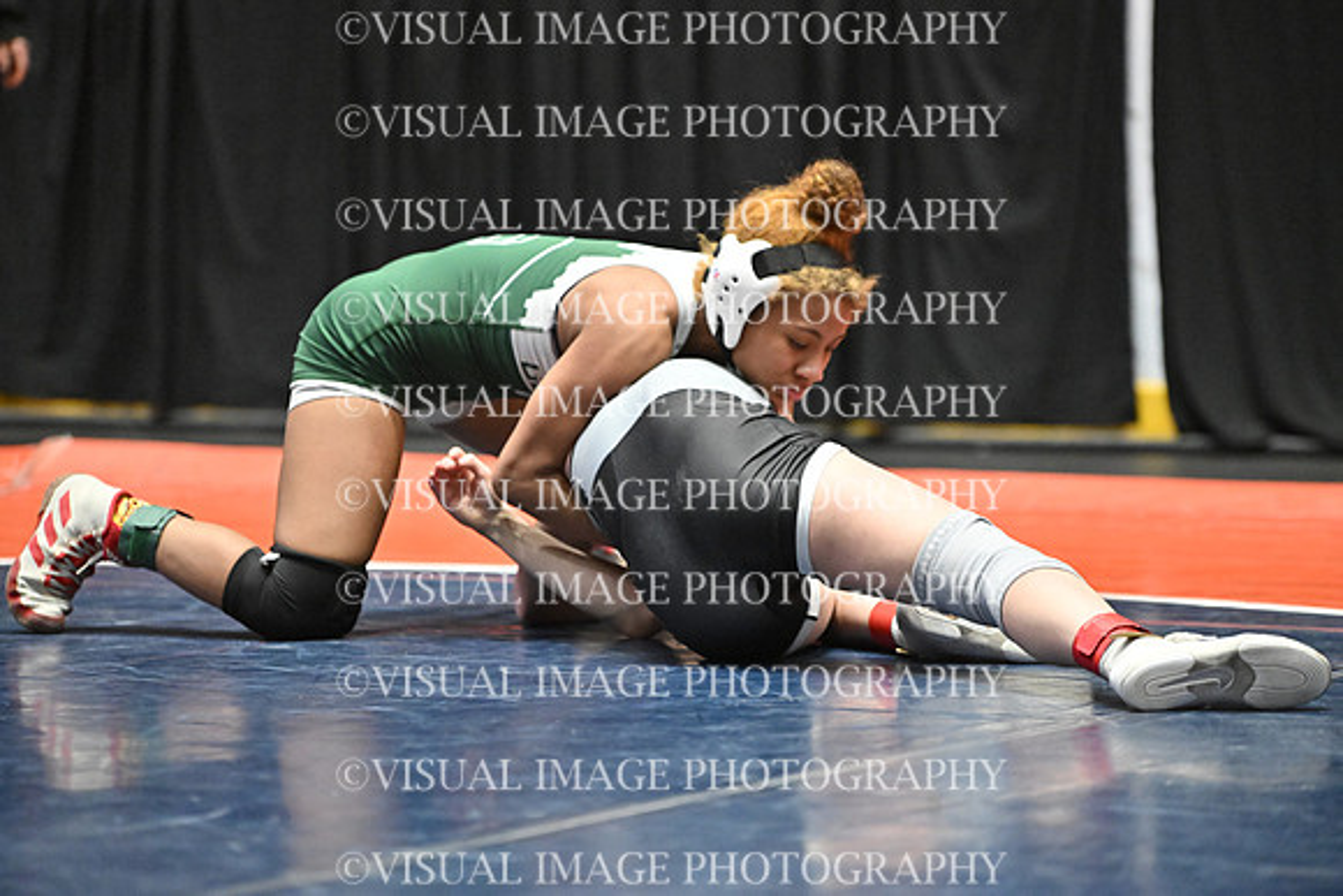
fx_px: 7463
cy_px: 448
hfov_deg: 10.3
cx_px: 672
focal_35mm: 200
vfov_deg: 6.9
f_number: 2.8
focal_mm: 200
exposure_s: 1/1000
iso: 6400
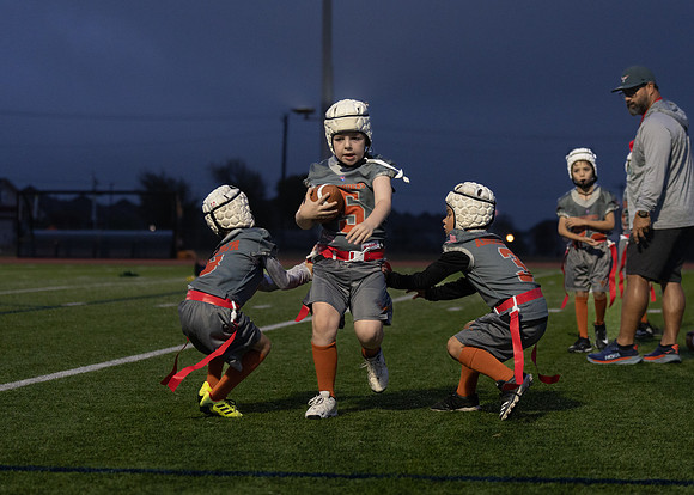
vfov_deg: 13.7
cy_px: 259
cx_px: 418
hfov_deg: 19.0
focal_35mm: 105
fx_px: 2069
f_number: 2.8
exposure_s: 1/800
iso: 1250
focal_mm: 70
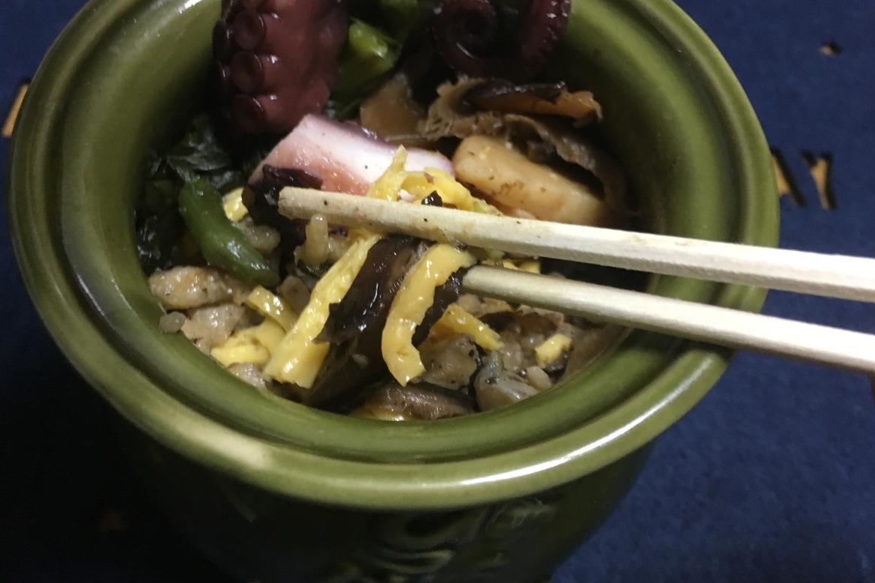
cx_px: 432
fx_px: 753
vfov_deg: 42.3
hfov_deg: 60.3
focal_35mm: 31
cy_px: 276
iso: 200
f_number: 2.2
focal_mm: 4.15
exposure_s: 1/17
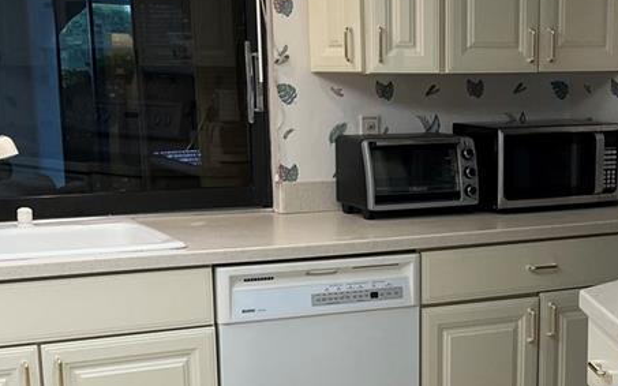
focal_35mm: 73
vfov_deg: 17.6
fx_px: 1229
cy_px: 340
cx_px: 477
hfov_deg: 27.7
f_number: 1.6
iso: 64
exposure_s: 1/120
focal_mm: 5.1
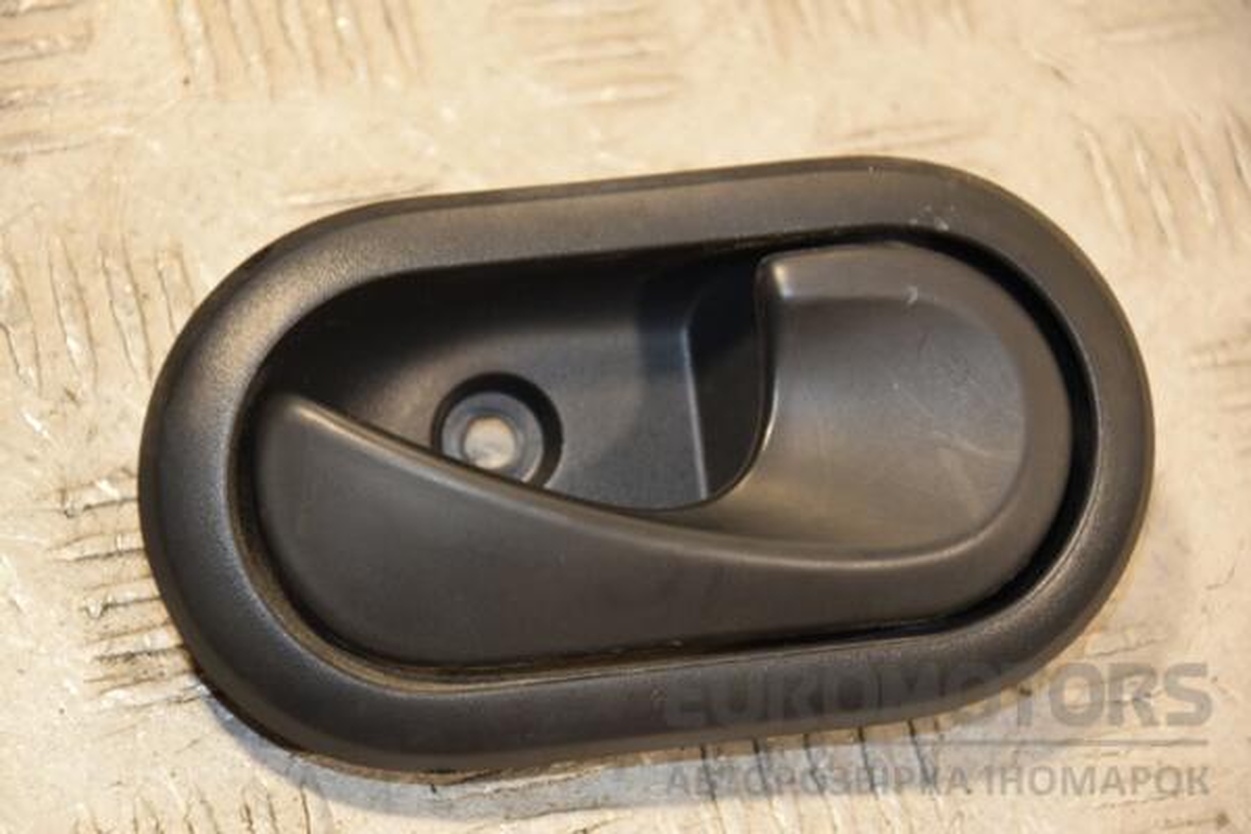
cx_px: 626
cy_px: 417
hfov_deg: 13.0
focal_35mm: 158
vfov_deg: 8.7
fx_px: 5473
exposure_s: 1/125
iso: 800
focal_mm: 105
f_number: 5.6
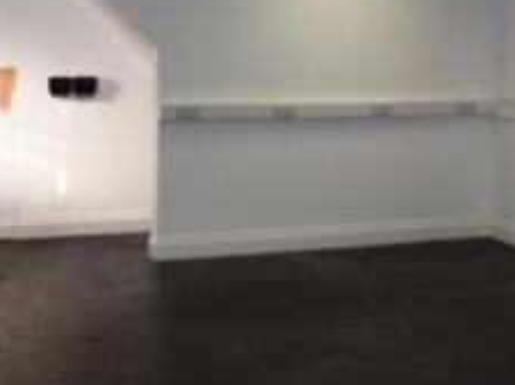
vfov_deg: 20.1
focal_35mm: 73
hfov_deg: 26.7
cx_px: 280
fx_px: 1085
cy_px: 149
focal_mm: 24
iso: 360
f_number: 5.6
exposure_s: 1/125
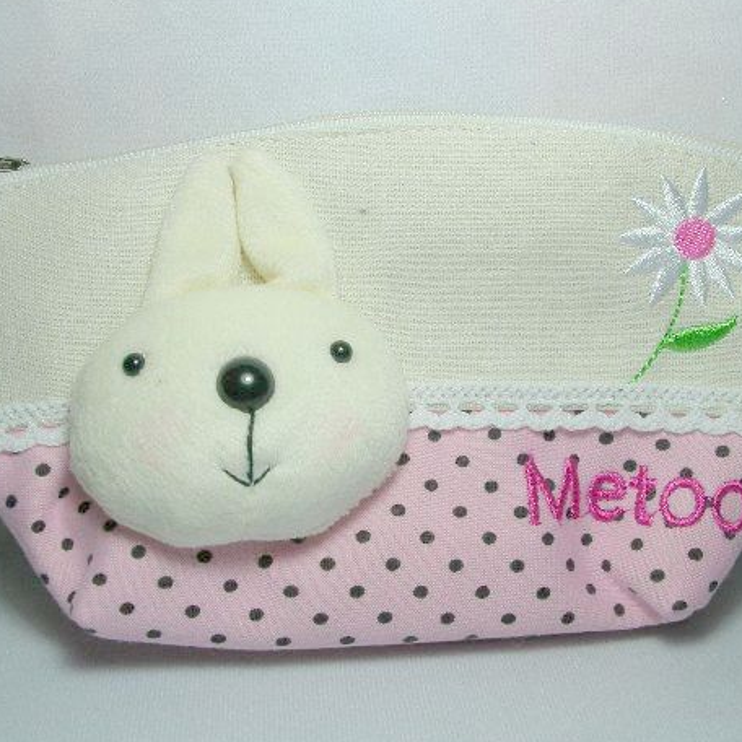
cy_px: 374
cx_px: 378
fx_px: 1067
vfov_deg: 38.3
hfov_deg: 38.3
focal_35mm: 44
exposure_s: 1/30
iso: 50
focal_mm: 5.8
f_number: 5.6
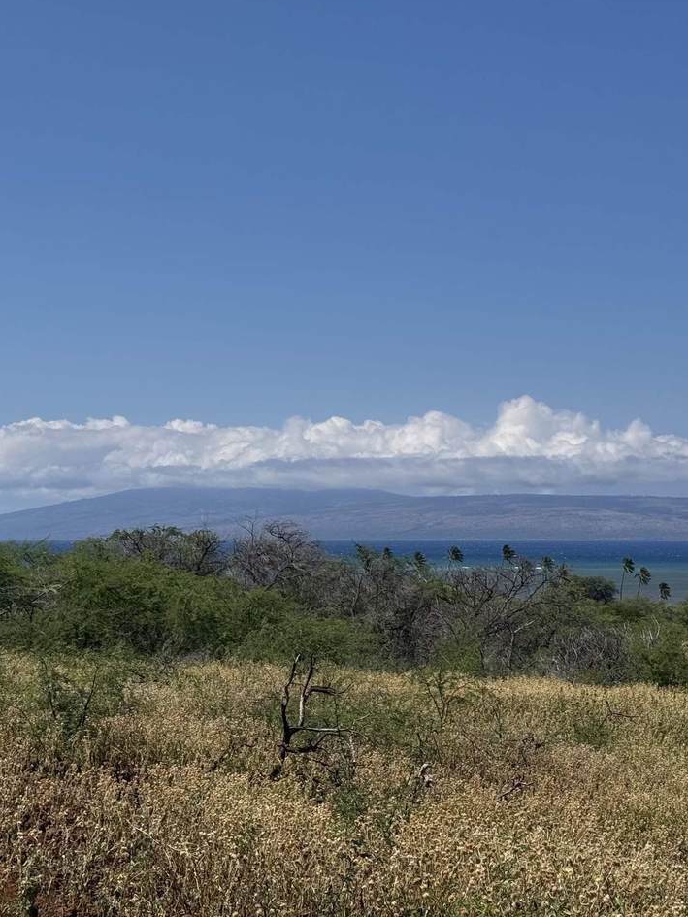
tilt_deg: +4.1
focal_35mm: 65
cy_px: 452
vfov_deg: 29.8
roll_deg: -0.4
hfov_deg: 22.6
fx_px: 1722
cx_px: 278
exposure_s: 1/7937
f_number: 1.78
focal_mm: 6.76
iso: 64
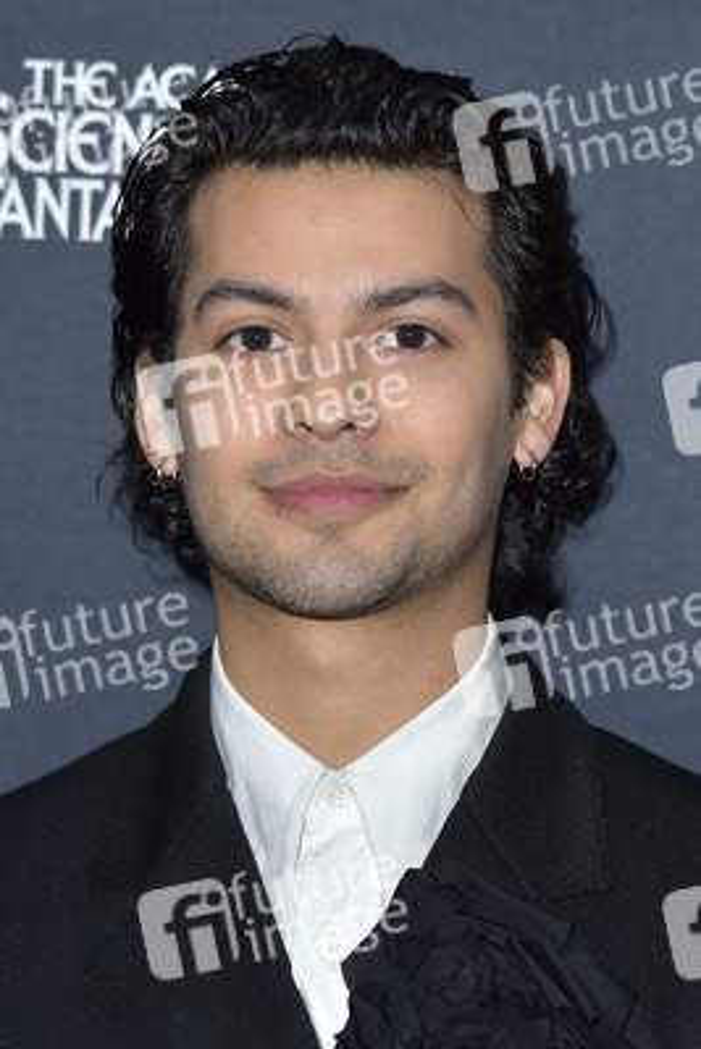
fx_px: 2918
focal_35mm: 100
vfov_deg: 20.4
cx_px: 350
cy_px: 524
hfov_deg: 13.7
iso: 250
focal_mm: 100
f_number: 6.3
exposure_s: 1/250
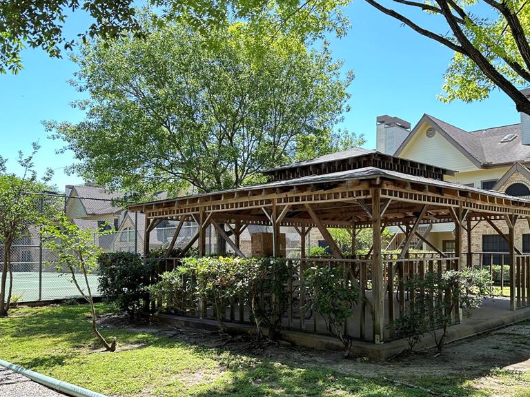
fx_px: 490
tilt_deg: +3.3
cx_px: 336
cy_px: 236
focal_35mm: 32
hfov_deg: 56.0
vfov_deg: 44.0
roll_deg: +0.1
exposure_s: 1/604
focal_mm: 6.86
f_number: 1.78
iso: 80
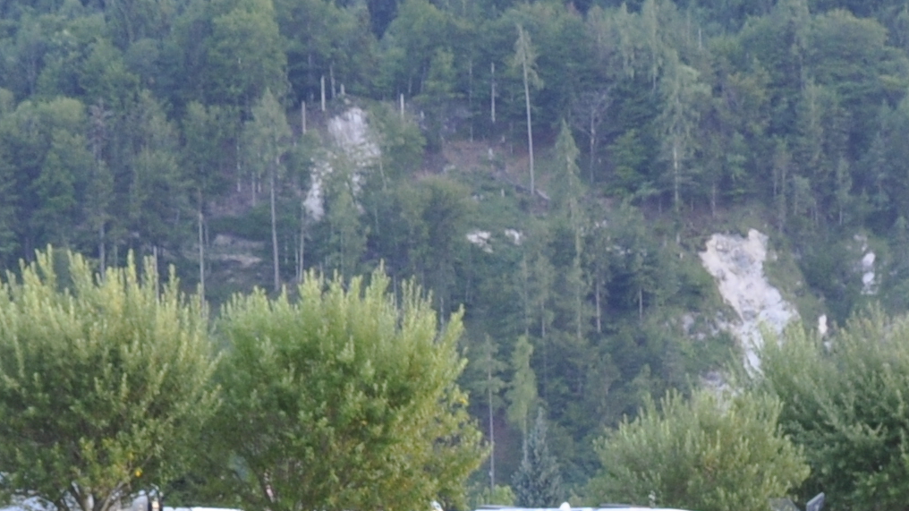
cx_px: 520
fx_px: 3832
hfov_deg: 13.5
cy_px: 742
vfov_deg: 7.5
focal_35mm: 159
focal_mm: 24
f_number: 5.6
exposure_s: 1/30
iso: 400
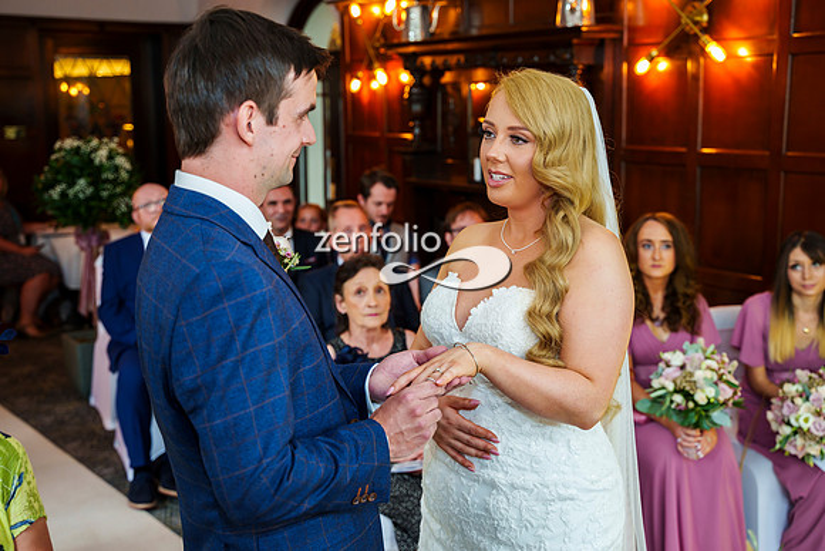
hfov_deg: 42.7
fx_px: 1054
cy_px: 276
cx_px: 412
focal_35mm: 46
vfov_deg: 29.3
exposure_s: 1/80
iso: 800
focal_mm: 46
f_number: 3.5
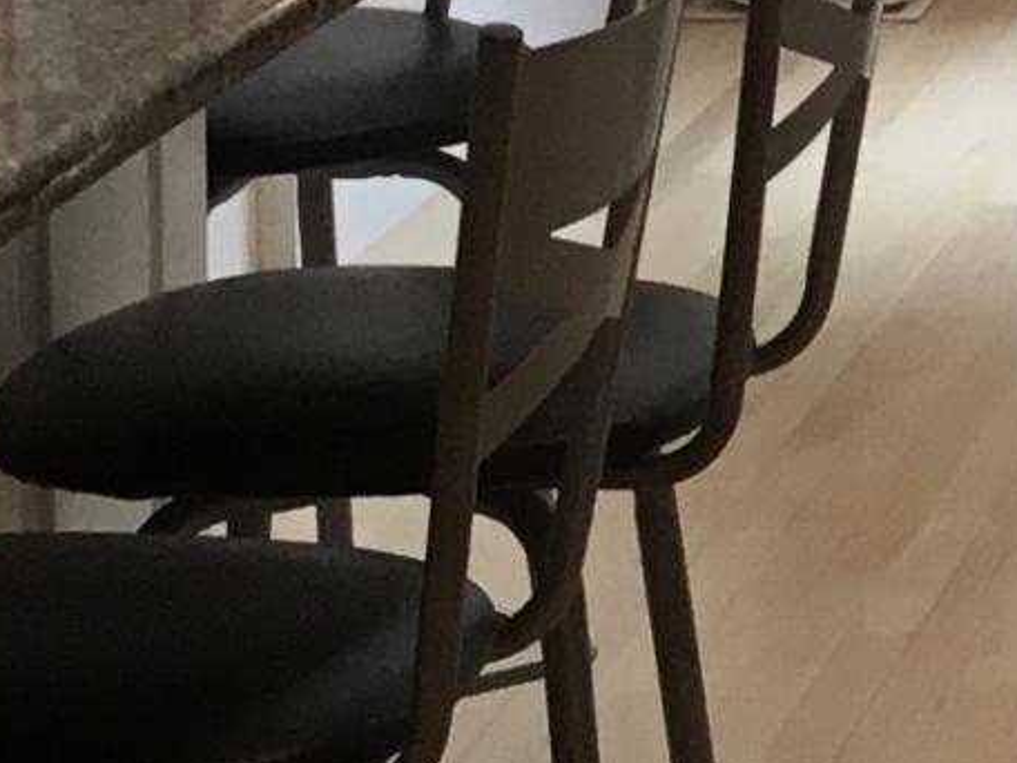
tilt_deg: -6.0
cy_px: -533
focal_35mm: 204
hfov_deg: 9.2
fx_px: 5993
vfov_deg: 7.1
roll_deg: -0.1
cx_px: 1893
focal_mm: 3.3
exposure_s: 1/60
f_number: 2.4
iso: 32
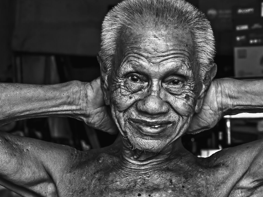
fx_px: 798
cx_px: 145
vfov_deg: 14.1
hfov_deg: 18.7
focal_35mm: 105
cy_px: 105
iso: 400
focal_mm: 25
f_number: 4
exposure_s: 1/60
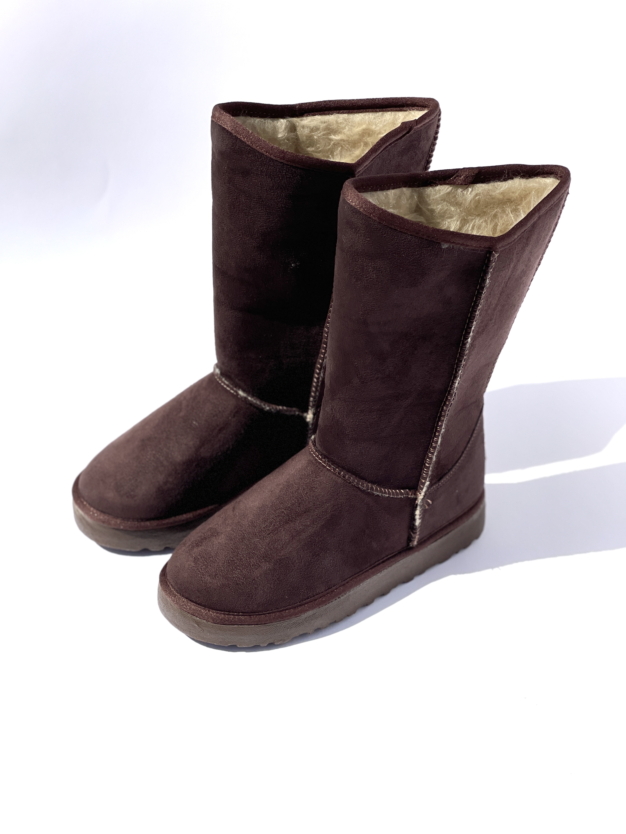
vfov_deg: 30.3
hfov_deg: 22.9
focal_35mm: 64
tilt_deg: -36.2
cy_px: 417
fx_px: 1543
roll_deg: +0.1
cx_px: 313
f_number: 2.2
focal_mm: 7.5
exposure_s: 1/5525
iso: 32
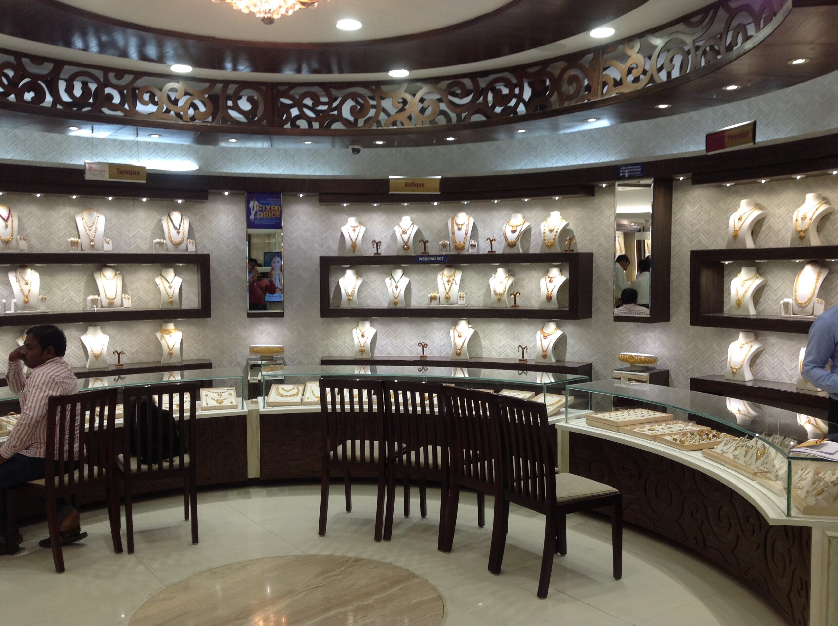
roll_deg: -1.1
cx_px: 419
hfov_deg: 52.7
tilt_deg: -3.0
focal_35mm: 35
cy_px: 313
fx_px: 846
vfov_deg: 40.6
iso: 50
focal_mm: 4.28
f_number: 2.4
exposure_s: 1/60
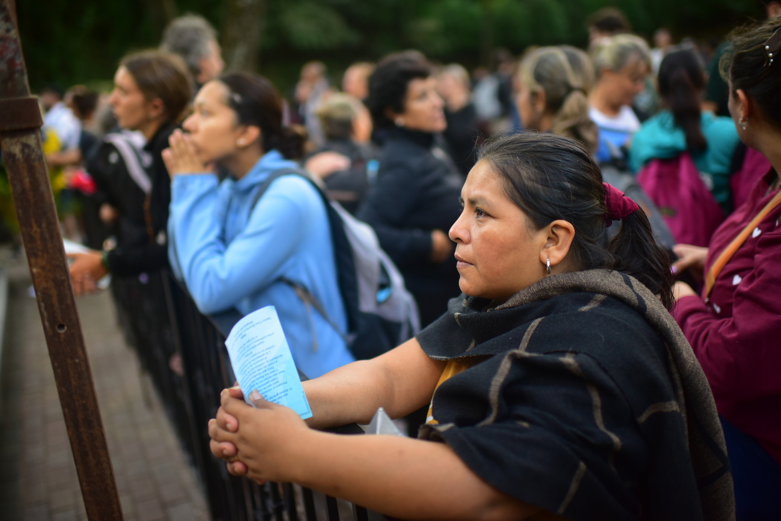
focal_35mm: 35
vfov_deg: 37.9
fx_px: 759
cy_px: 260
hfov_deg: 54.4
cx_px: 390
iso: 1000
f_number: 1.4
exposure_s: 1/320
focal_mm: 35
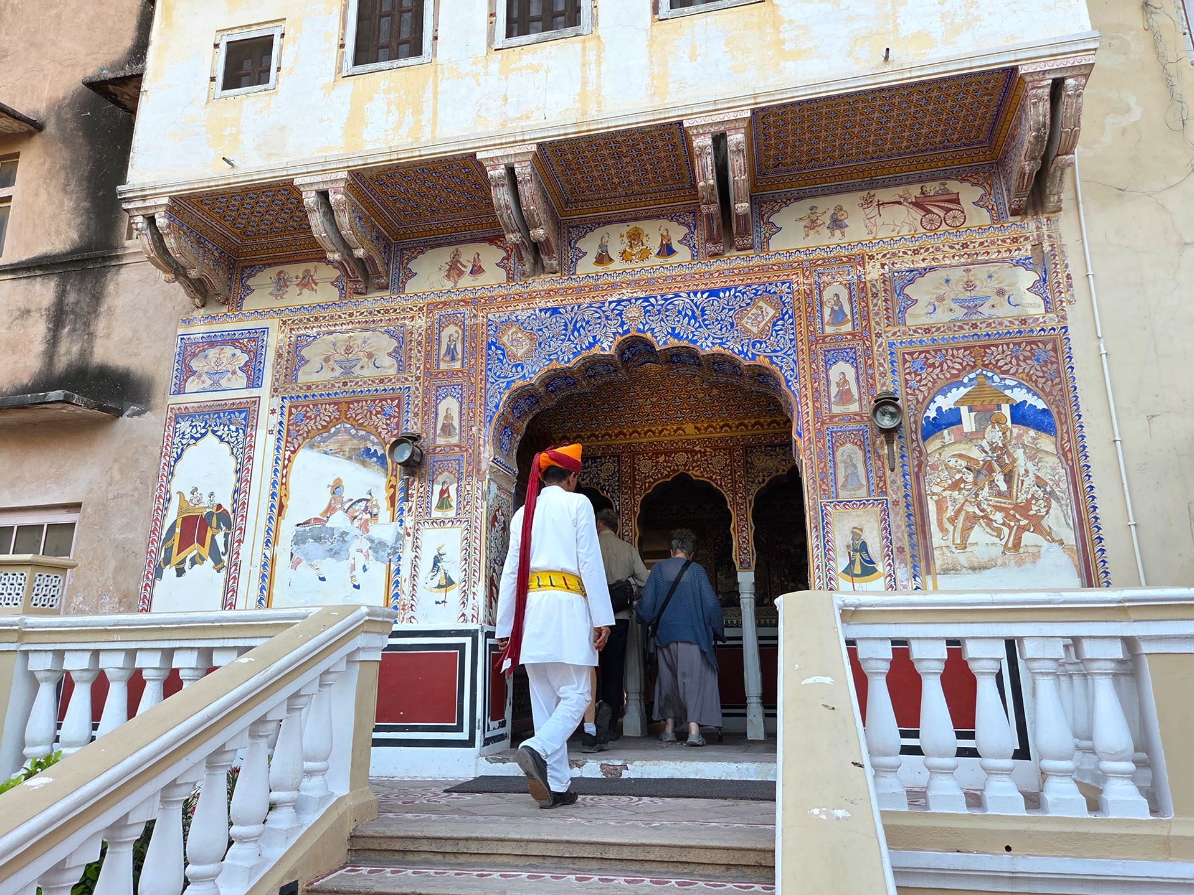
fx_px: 828
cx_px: 594
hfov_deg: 71.6
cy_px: 439
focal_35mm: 24
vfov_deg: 56.8
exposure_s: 1/180
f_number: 1.8
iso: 64
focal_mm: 5.4
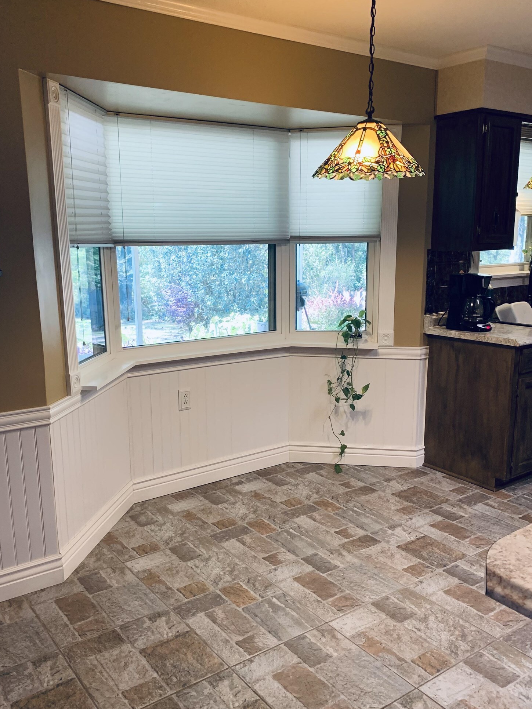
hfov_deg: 45.4
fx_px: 635
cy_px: 372
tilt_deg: -11.4
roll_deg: +0.4
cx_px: 256
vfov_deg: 58.3
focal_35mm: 31
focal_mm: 4.25
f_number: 1.8
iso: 125
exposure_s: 1/60
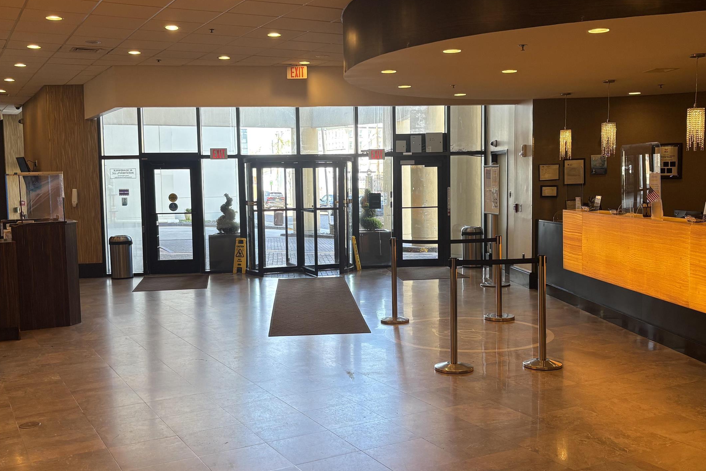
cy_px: 240
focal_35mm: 39
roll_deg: +2.2
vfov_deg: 34.2
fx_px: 765
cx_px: 362
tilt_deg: -3.5
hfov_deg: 49.5
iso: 100
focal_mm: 5.96
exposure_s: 1/120
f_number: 1.6
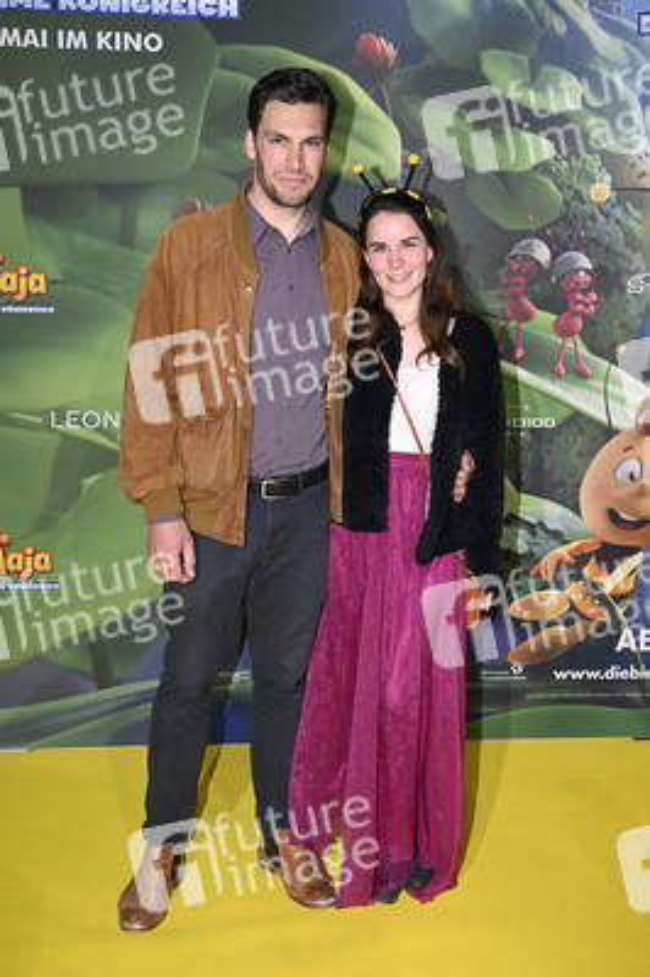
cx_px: 325
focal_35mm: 46
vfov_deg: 42.8
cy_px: 488
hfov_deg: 29.2
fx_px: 1248
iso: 800
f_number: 6.3
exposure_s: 1/125
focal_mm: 46
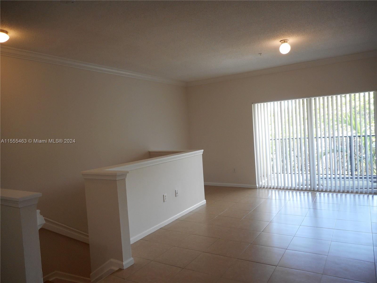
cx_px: 188
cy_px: 142
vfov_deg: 54.9
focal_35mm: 25
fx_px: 272
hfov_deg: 69.4
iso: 125
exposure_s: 1/30
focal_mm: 4.5
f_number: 3.7
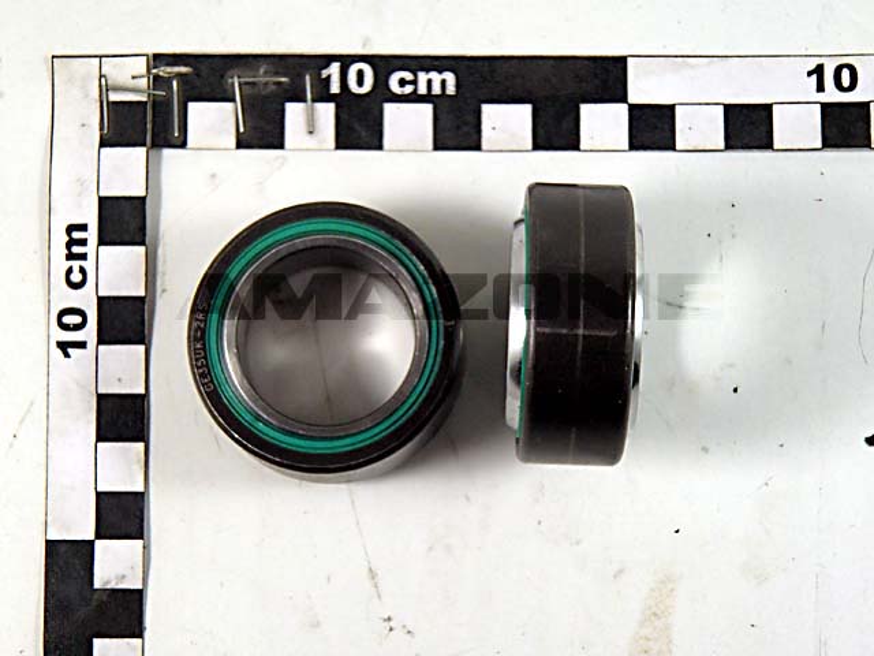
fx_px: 2272
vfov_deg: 16.4
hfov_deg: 21.8
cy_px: 328
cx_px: 437
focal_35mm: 90
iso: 250
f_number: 4.6
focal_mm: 16.1
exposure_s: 1/80
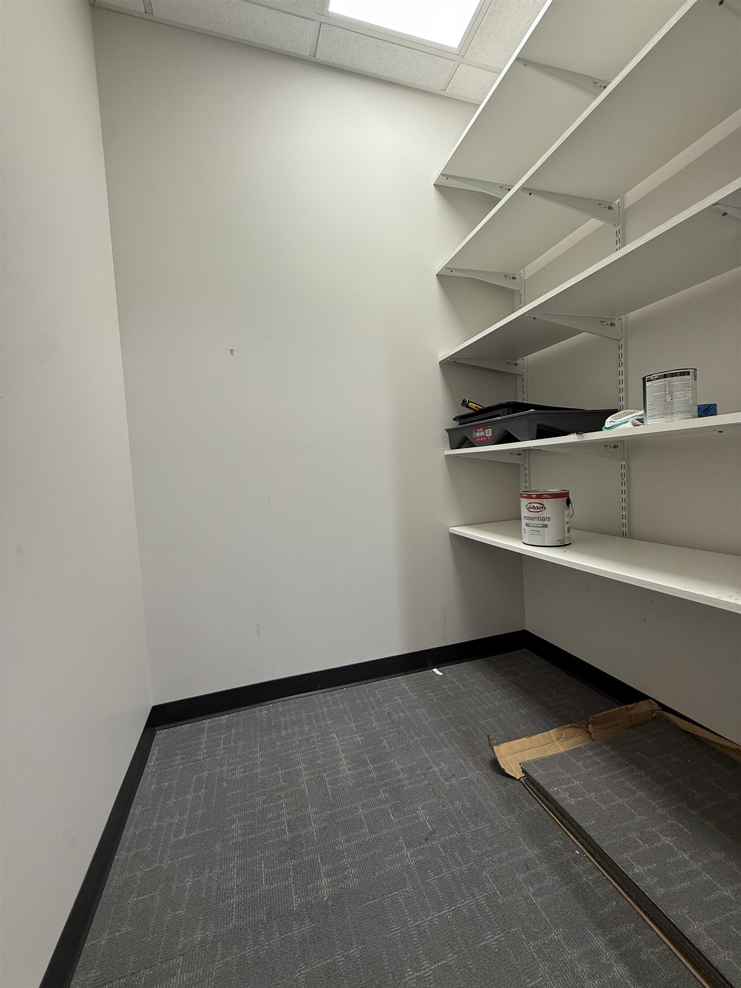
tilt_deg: -3.0
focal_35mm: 14
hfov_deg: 85.7
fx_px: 400
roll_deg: +2.8
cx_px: 370
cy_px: 494
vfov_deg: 102.1
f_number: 2.2
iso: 160
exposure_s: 1/120
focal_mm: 2.22
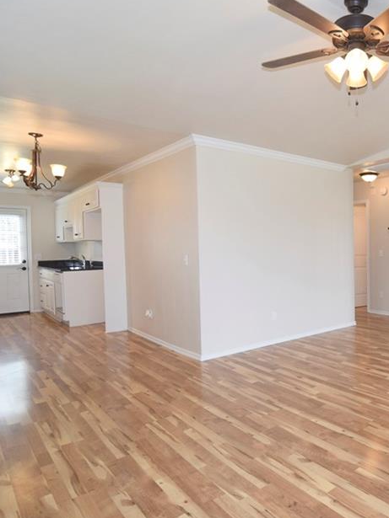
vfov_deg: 71.6
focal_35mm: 24
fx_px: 360
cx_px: 338
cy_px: 250
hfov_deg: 51.3
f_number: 4
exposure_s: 1/60
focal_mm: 10
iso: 400
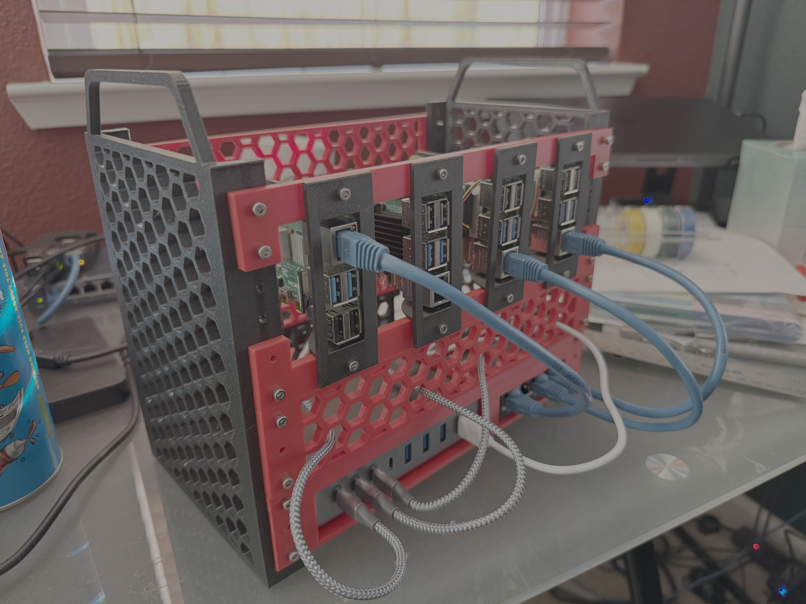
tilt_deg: -23.4
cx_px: 403
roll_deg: +0.7
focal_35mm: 24
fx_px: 559
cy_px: 302
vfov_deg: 56.8
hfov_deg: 71.6
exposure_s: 1/40
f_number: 1.78
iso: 640
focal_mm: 6.76
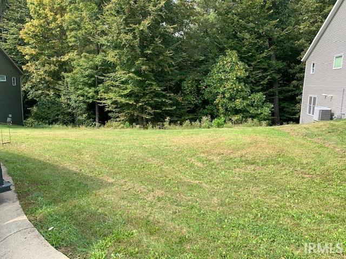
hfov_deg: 67.3
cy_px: 130
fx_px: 260
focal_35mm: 26
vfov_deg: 53.1
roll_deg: -2.0
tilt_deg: -9.6
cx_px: 173
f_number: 1.8
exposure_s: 1/507
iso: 25
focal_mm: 4.25
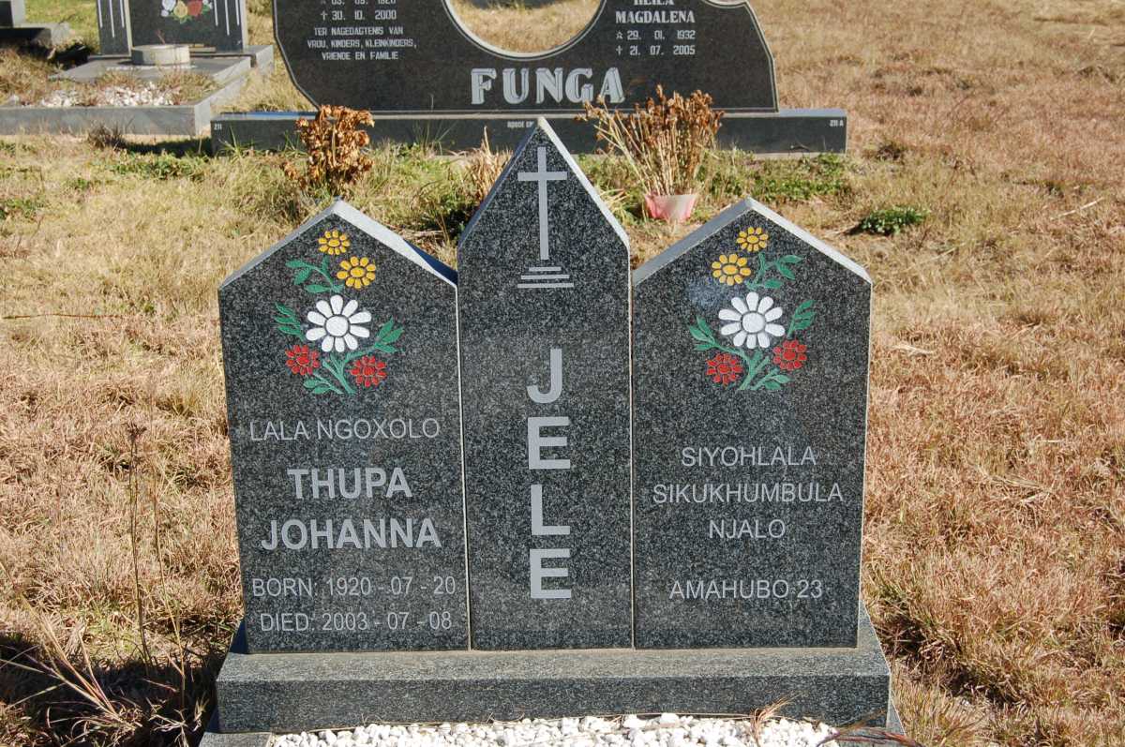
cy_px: 374
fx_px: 1639
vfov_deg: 25.7
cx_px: 562
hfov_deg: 37.9
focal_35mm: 52
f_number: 6.3
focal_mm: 35
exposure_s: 1/400
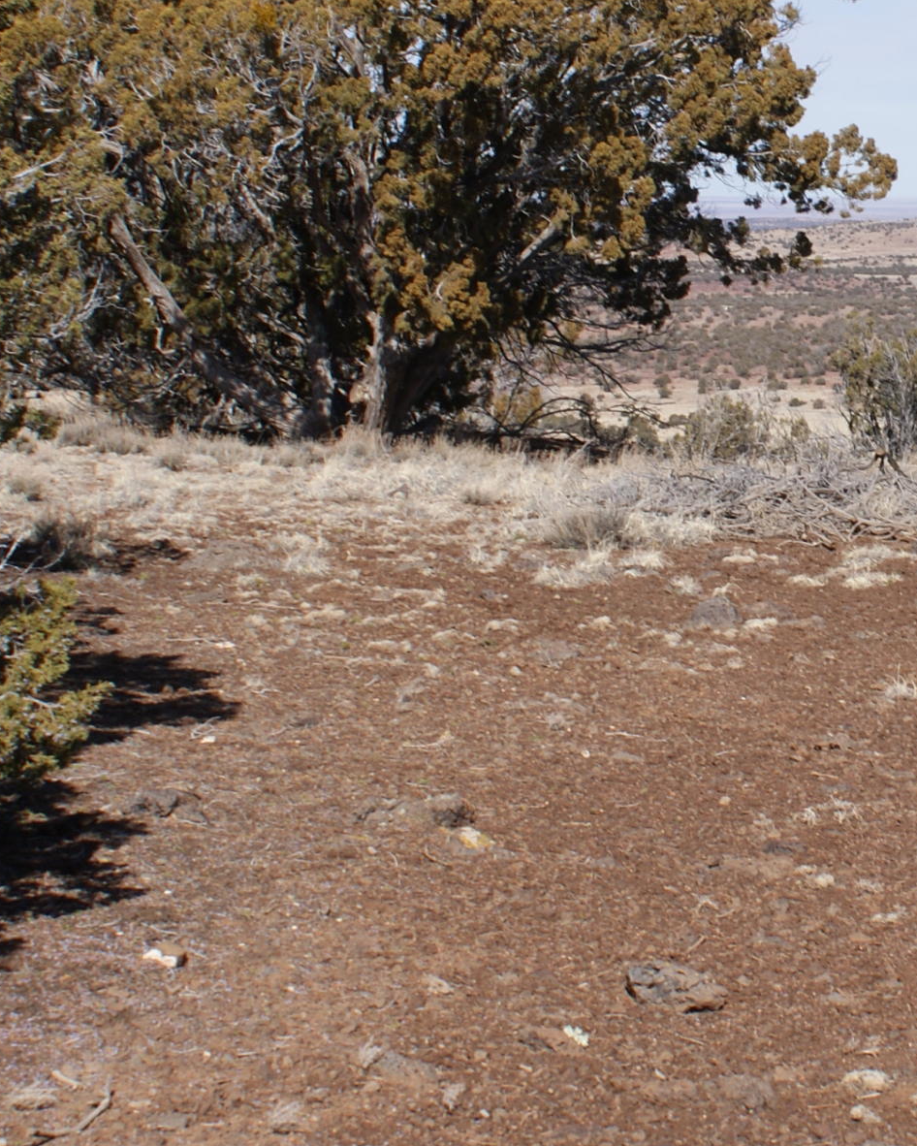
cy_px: 329
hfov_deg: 16.0
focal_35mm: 93
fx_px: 3154
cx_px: 1021
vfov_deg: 20.5
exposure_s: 1/200
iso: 100
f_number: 10
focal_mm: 26
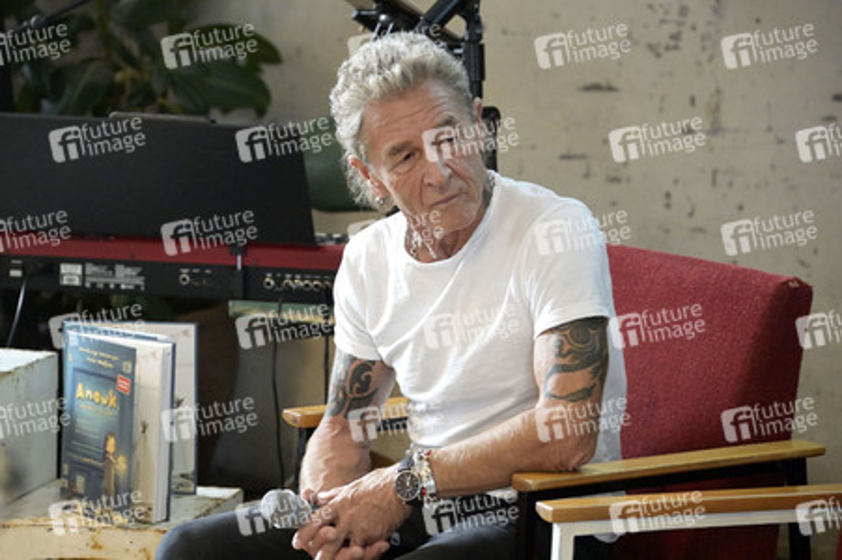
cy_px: 280
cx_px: 421
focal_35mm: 150
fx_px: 3506
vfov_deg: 9.1
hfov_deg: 13.7
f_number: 5.6
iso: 8000
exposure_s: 1/125
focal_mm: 150
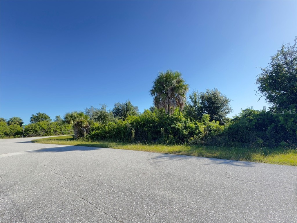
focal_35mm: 14
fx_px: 120
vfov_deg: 85.7
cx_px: 148
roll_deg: +2.1
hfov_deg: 102.1
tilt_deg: +5.1
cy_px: 112
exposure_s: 1/289
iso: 40
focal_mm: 2.22
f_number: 2.2
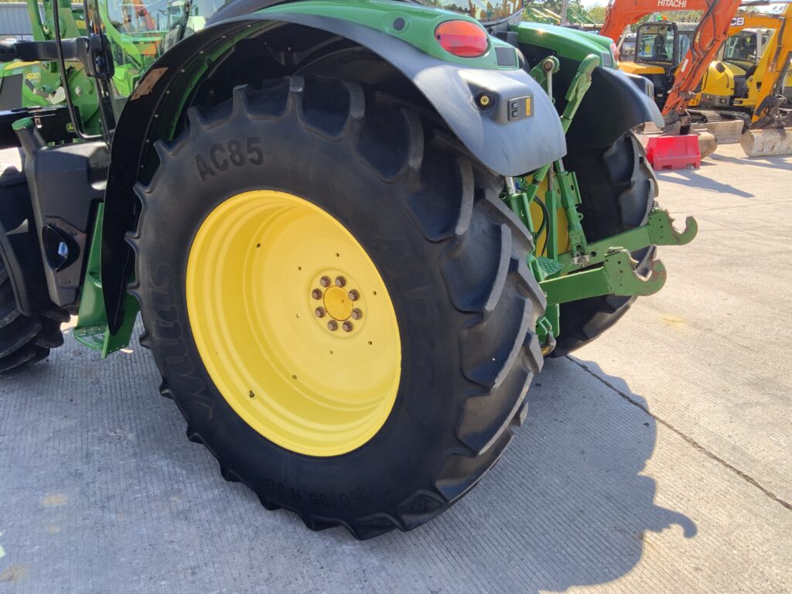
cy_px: 297
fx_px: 664
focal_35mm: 29
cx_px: 396
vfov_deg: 48.2
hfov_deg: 61.7
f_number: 1.8
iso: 16
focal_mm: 3
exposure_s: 1/305
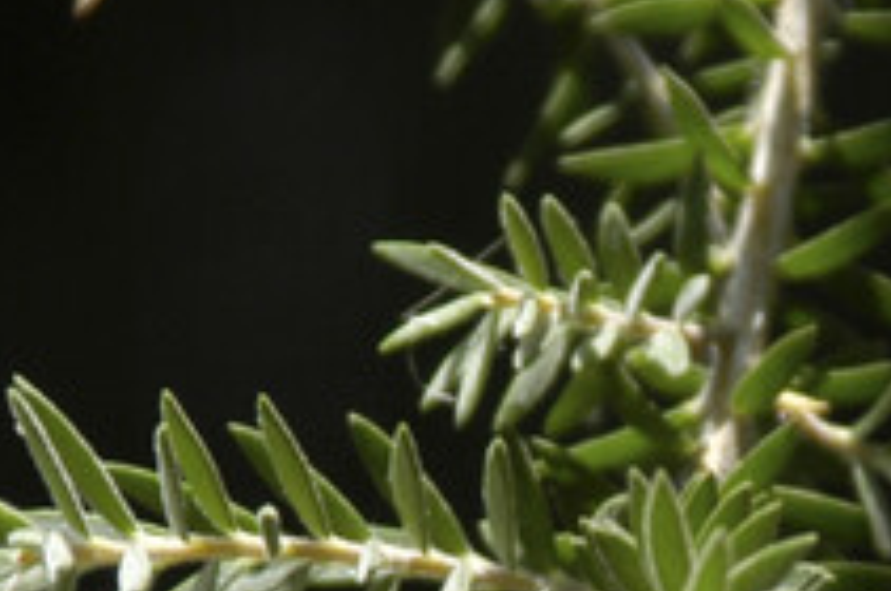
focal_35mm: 619
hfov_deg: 3.3
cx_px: 726
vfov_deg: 2.2
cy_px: 1345
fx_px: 15307
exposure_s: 1/125
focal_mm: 85
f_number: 6.3
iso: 200
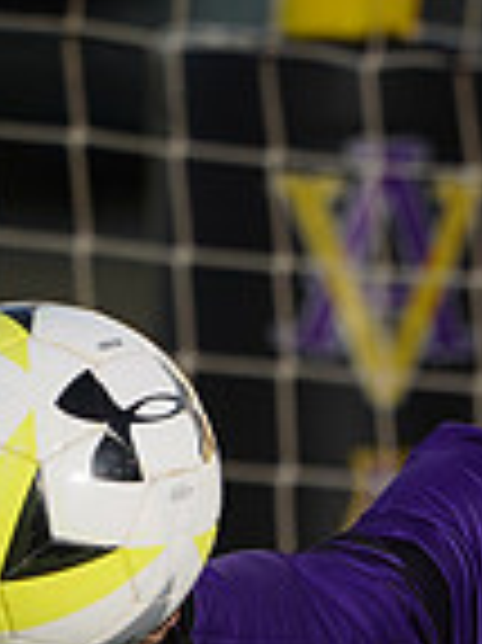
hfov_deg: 1.1
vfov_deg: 1.4
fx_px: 26161
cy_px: 928
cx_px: 498
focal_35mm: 1407
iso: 100
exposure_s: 1/200
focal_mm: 361
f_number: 7.1
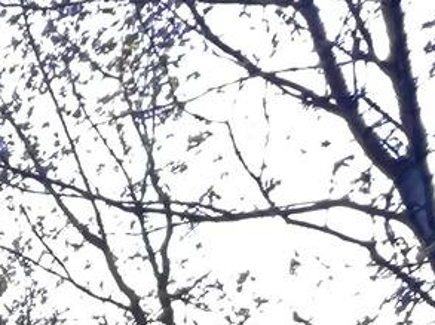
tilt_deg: +15.5
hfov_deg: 13.8
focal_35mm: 91
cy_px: 1042
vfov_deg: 10.3
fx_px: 1142
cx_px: -655
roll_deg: -1.6
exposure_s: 1/99
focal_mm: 1.57
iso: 200
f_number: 1.8
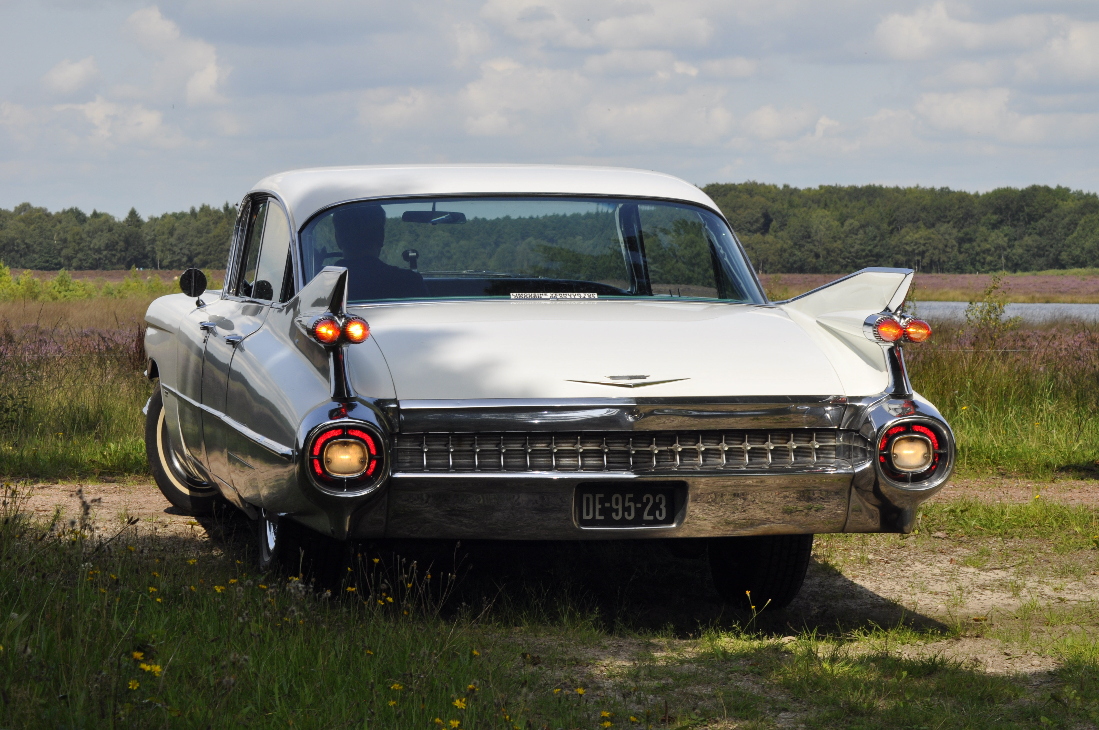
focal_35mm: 105
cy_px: 365
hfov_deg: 19.5
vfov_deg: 13.0
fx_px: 3201
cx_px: 550
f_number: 14
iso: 200
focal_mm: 70
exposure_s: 1/200
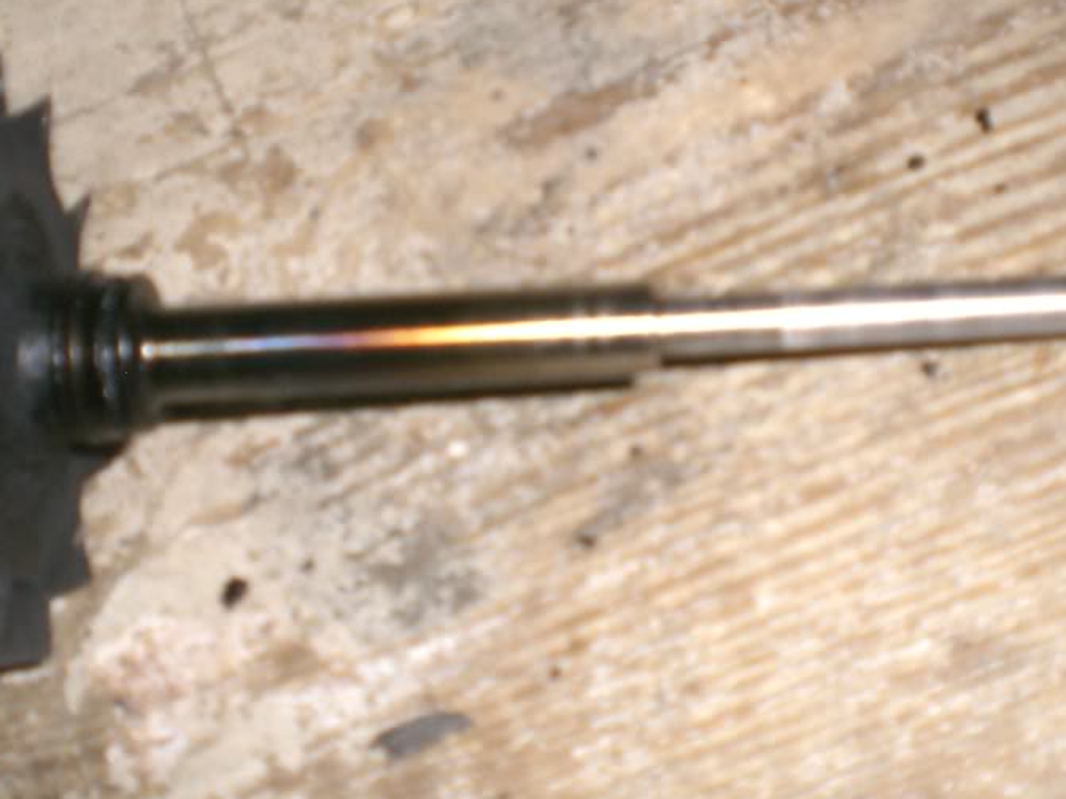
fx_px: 1786
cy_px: 321
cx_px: 623
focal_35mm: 58
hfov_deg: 33.2
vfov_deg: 25.2
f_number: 3.1
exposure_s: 1/60
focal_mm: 6.3
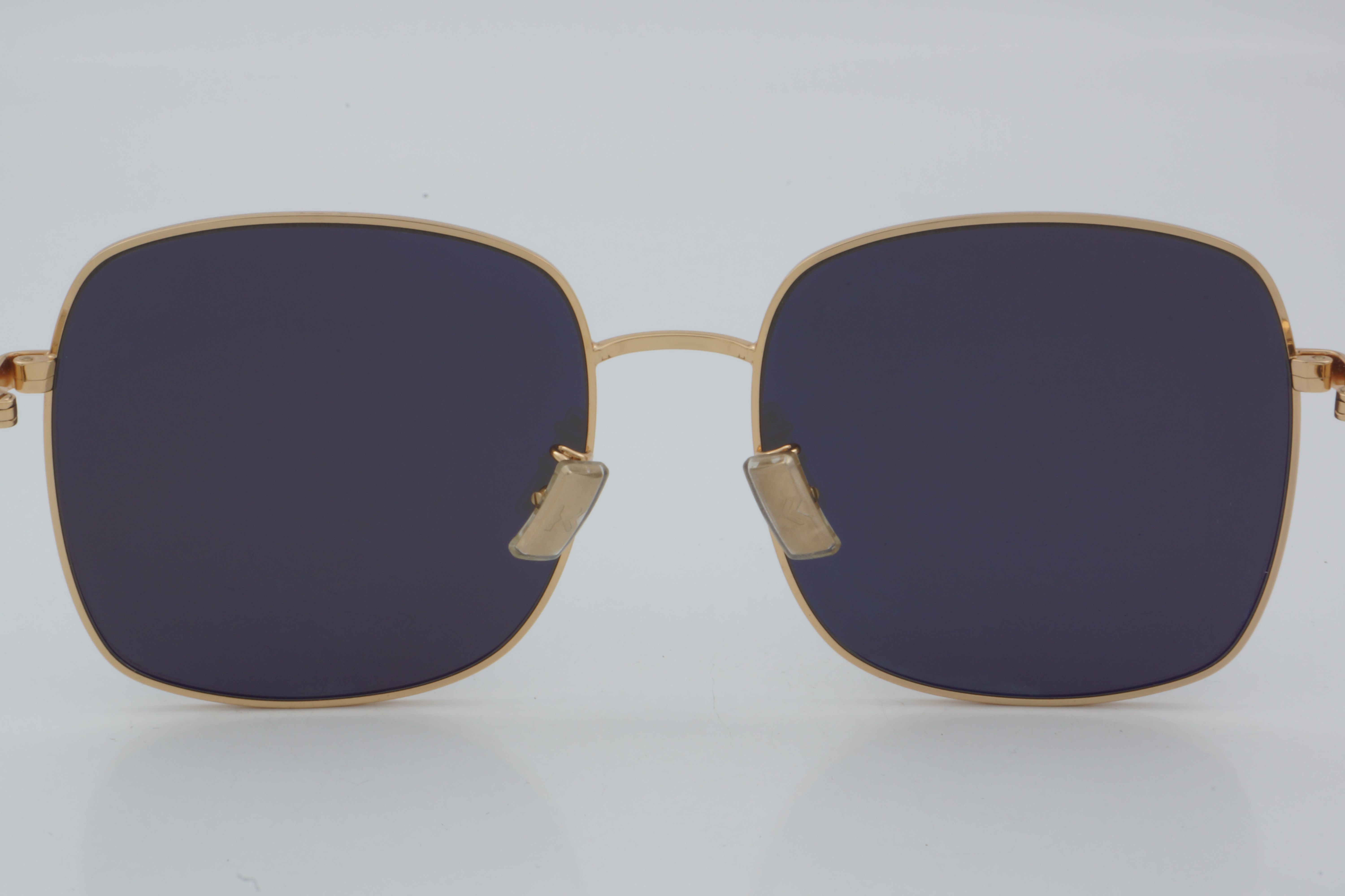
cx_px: 672
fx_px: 2802
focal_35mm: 75
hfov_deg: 27.0
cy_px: 448
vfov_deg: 18.2
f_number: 32
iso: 100
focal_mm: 50
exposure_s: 1/3
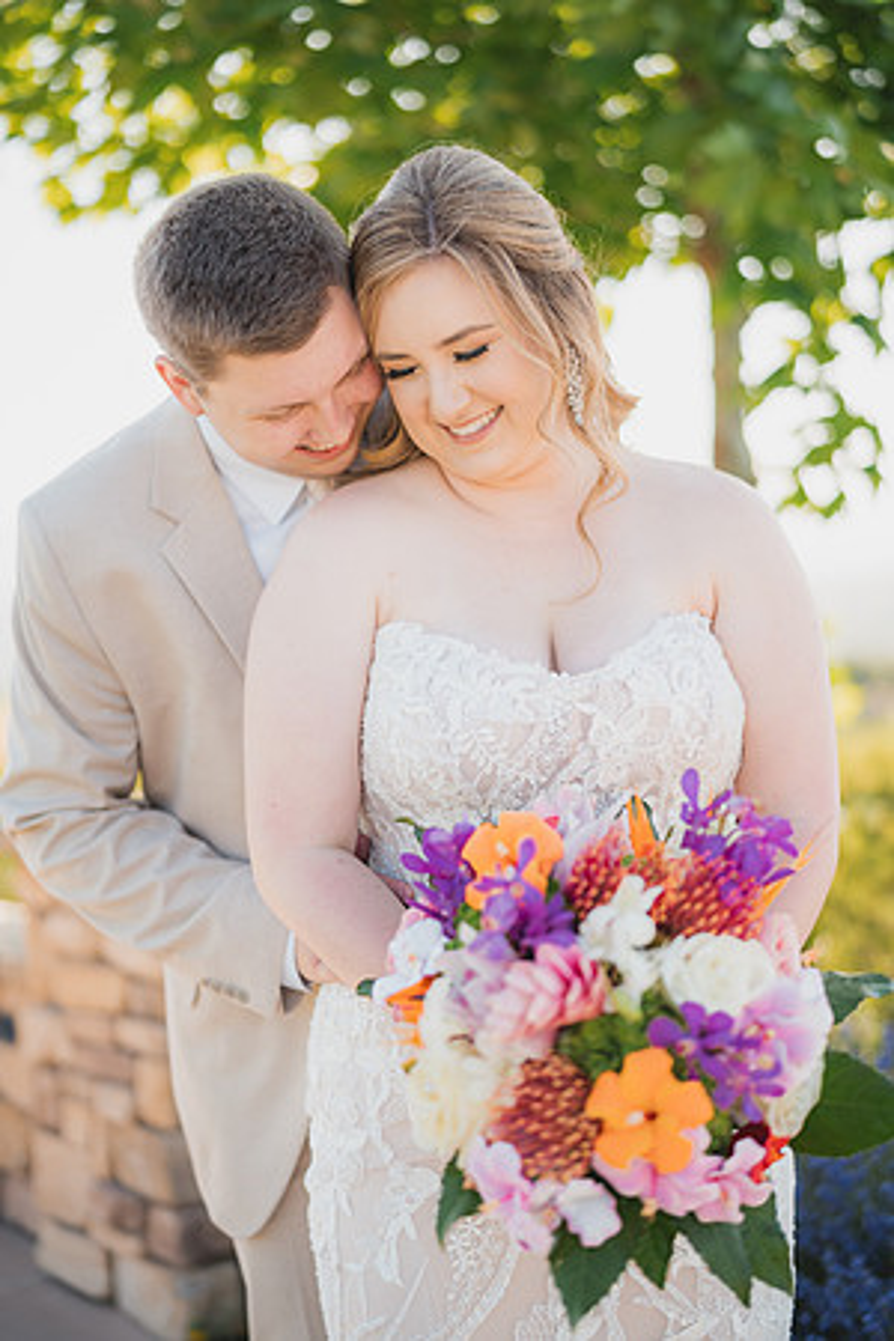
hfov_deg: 27.0
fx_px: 1862
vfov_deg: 39.6
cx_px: 447
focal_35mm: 50
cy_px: 670
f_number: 1.4
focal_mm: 50
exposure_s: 1/1600
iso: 125
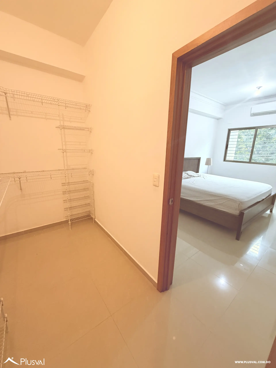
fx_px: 149
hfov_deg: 85.7
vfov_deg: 102.1
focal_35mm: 14
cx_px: 138
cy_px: 184
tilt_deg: -13.8
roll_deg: -0.7
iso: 320
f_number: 2.2
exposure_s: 1/60
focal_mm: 2.22
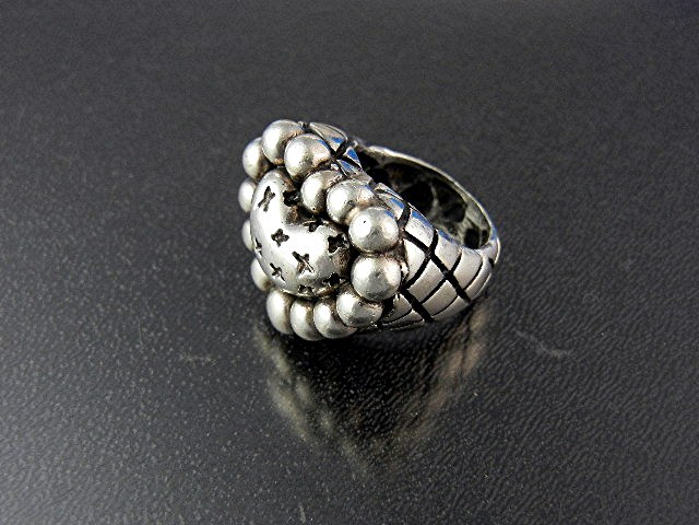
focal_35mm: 59
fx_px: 1191
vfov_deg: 24.8
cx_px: 350
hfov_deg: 32.7
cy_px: 262
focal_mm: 10.6
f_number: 4
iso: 400
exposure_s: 1/45.3
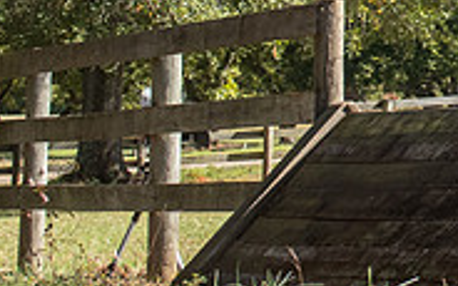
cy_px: -84
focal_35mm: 217
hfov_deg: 9.3
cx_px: 796
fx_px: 2709
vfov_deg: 6.0
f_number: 4
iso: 400
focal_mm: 32
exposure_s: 1/320
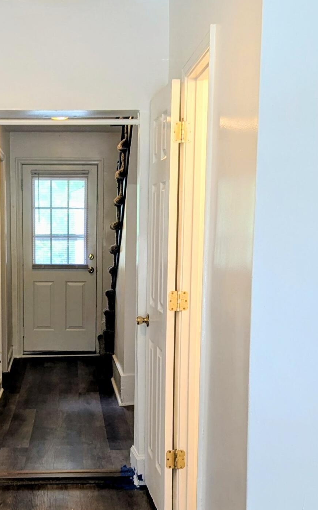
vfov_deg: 36.6
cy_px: 330
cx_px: 83
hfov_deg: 23.3
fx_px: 763
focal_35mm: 55
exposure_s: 1/24
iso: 80
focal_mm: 6.81
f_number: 1.85
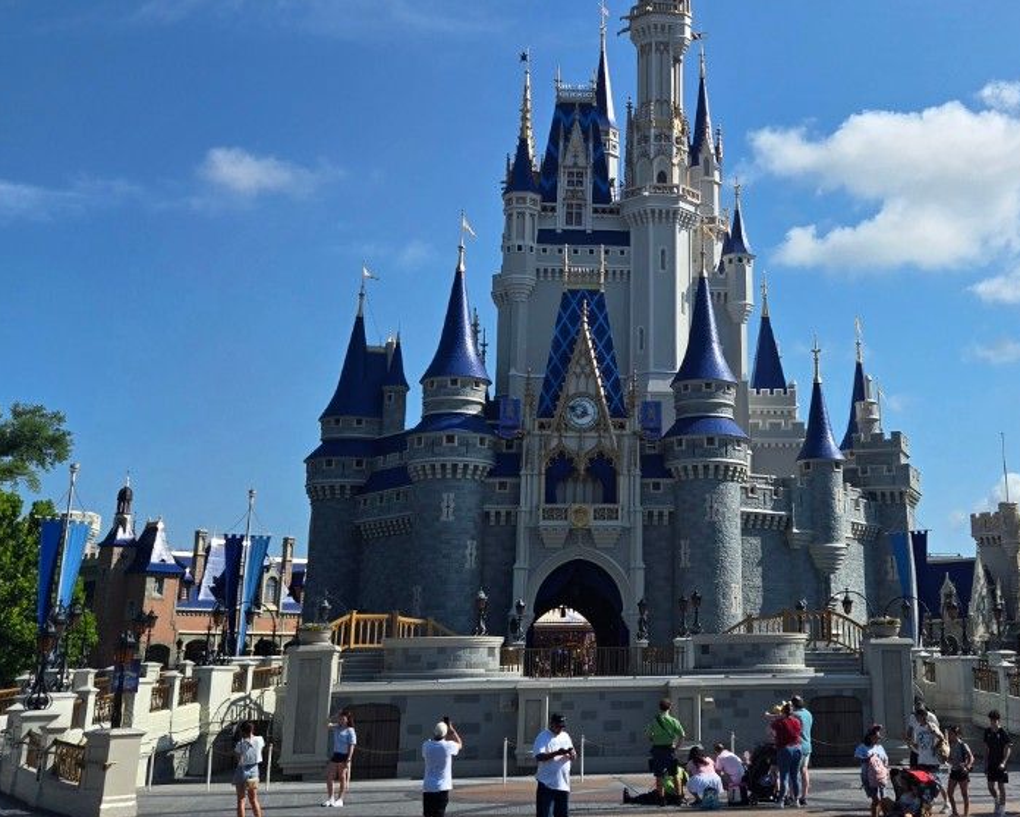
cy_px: 372
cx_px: 690
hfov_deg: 53.0
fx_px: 996
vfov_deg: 44.5
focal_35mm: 33
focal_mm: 5.4
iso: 25
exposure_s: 1/5000
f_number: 1.8
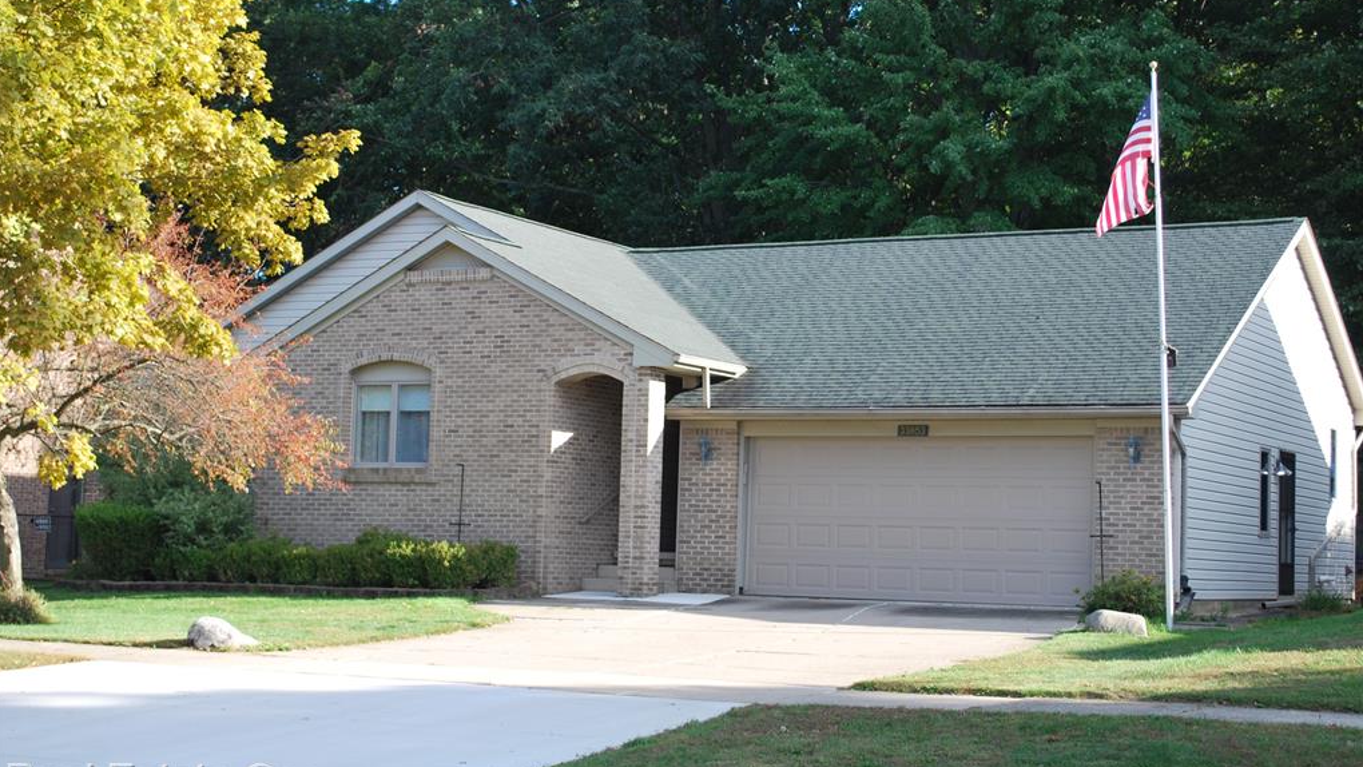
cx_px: 680
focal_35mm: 60
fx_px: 2169
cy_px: 353
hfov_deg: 34.9
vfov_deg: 20.1
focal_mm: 38
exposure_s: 1/125
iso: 140
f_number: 5.6
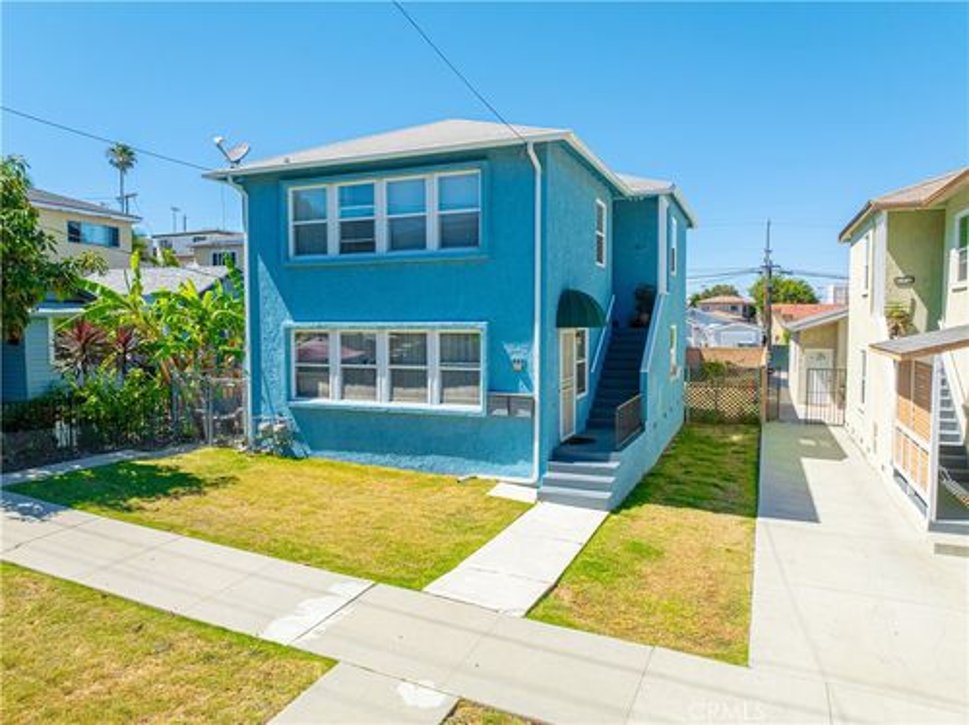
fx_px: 671
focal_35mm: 24
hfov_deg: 71.6
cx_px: 484
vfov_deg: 56.7
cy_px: 362
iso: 100
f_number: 2.8
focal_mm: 12.29
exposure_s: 1/2000
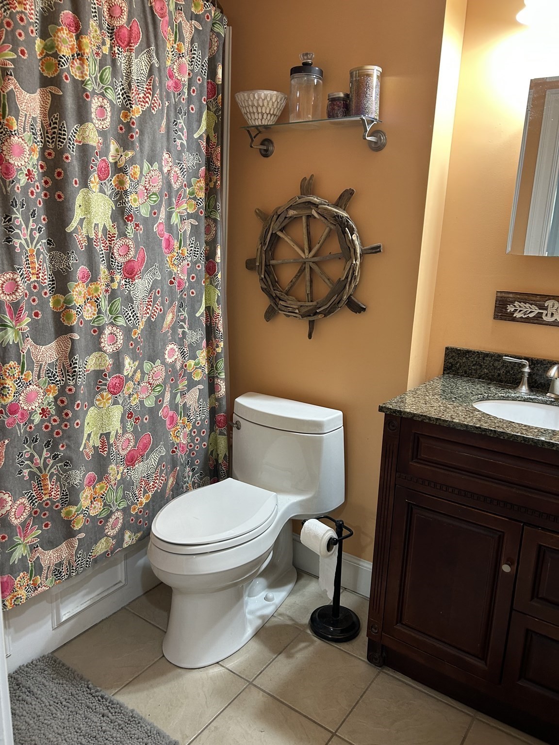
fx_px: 560
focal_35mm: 26
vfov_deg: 67.3
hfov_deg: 53.1
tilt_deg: -15.2
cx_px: 280
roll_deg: -3.1
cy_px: 372
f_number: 1.5
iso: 125
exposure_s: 1/60
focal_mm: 5.7
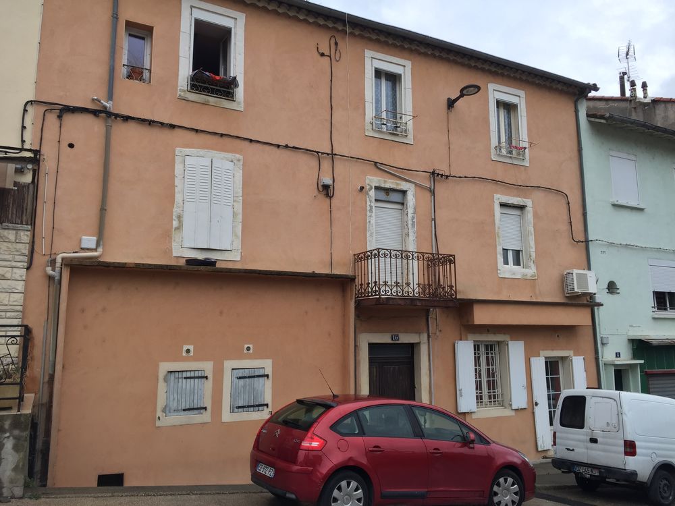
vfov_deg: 48.2
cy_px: 253
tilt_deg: +9.7
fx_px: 565
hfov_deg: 61.7
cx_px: 338
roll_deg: -0.4
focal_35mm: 29
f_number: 2.2
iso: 32
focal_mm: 4.15
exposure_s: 1/359
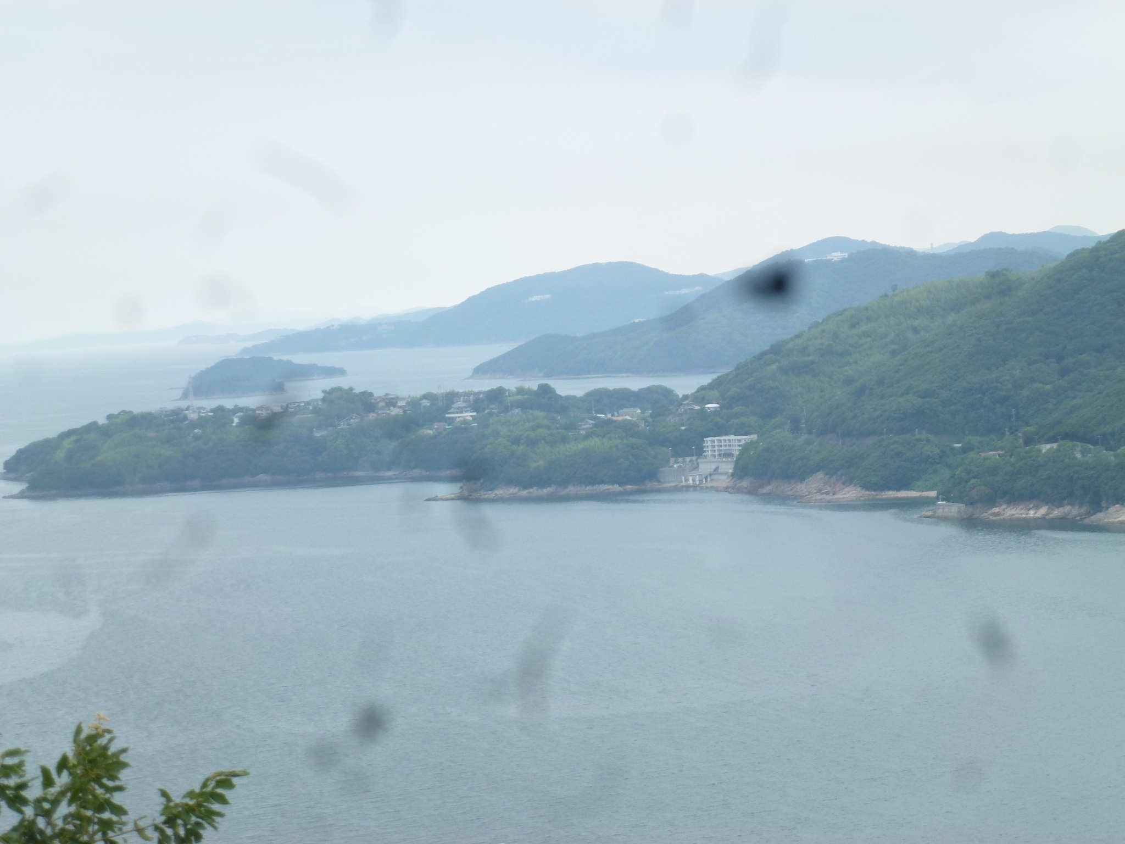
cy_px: 422
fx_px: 3932
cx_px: 562
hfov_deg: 16.3
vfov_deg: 12.2
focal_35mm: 121
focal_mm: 21.7
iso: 100
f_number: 5.1
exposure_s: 1/160
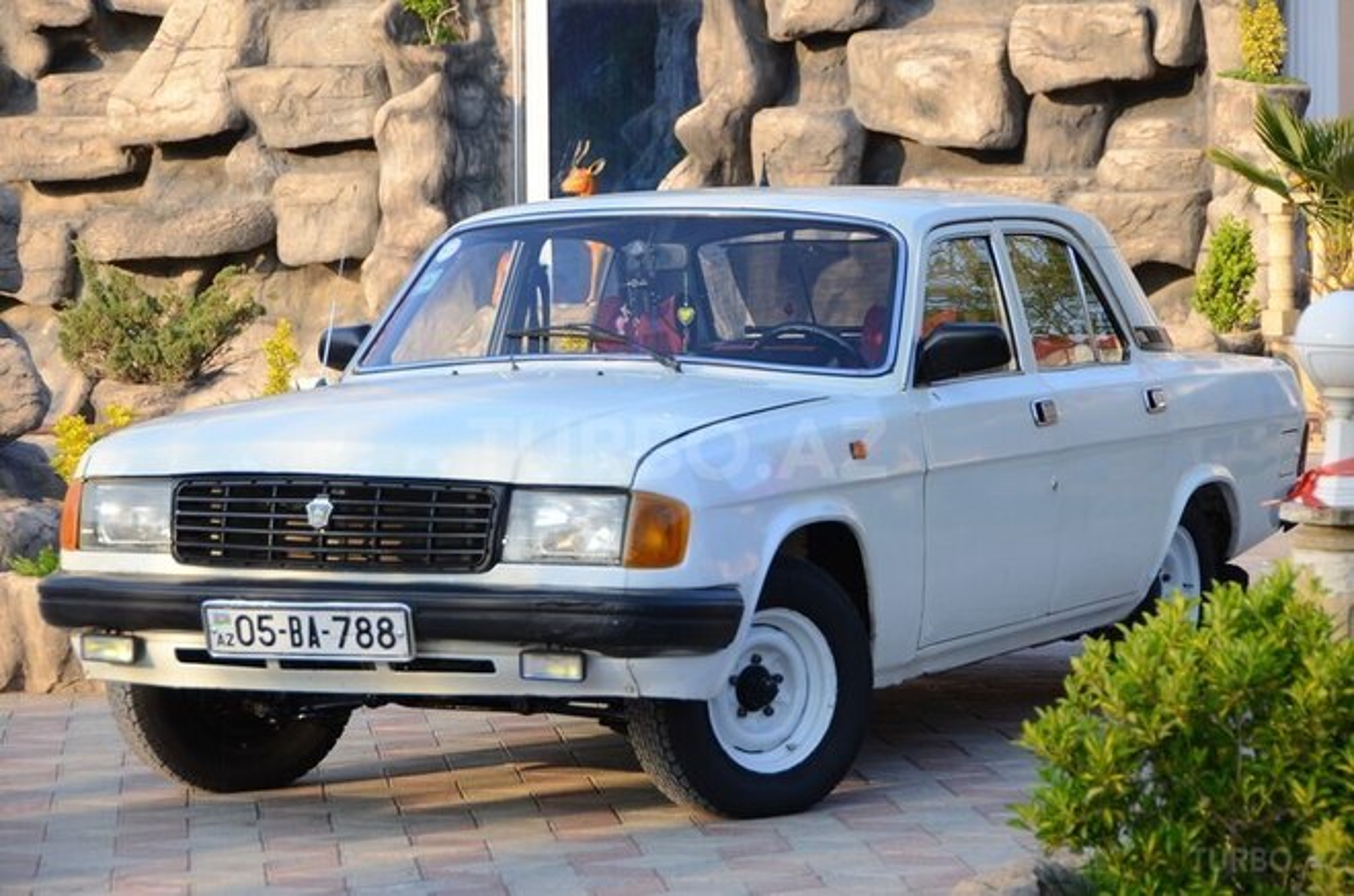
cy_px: 448
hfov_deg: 16.7
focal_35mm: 123
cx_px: 677
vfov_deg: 11.1
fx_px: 4616
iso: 400
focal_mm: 82
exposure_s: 1/640
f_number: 6.3
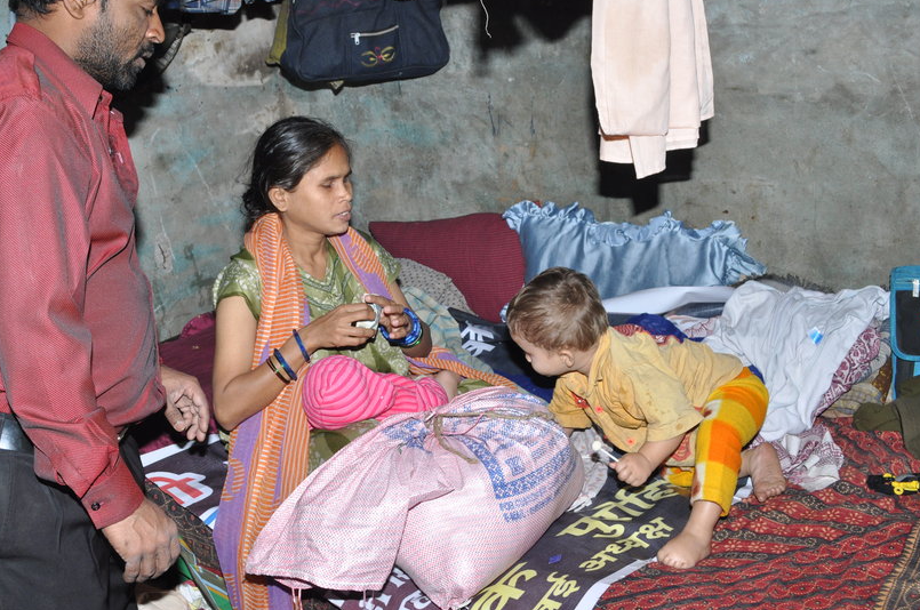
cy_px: 243
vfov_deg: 31.7
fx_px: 1072
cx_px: 366
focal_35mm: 42
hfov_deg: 46.2
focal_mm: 22
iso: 400
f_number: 8
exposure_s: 1/125
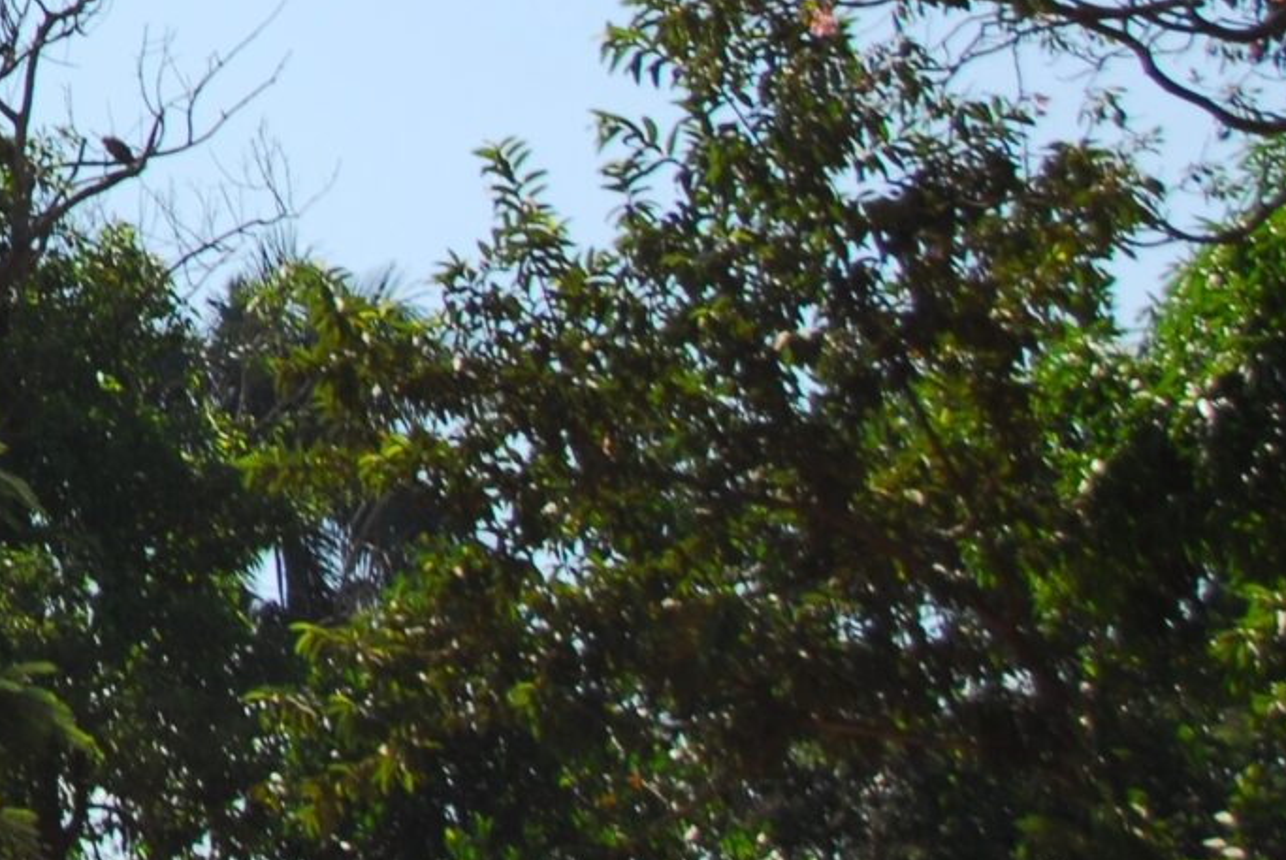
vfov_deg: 7.5
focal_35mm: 180
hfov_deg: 10.7
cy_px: -469
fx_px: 6437
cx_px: -1041
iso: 100
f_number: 5.6
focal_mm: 32
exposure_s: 1/400
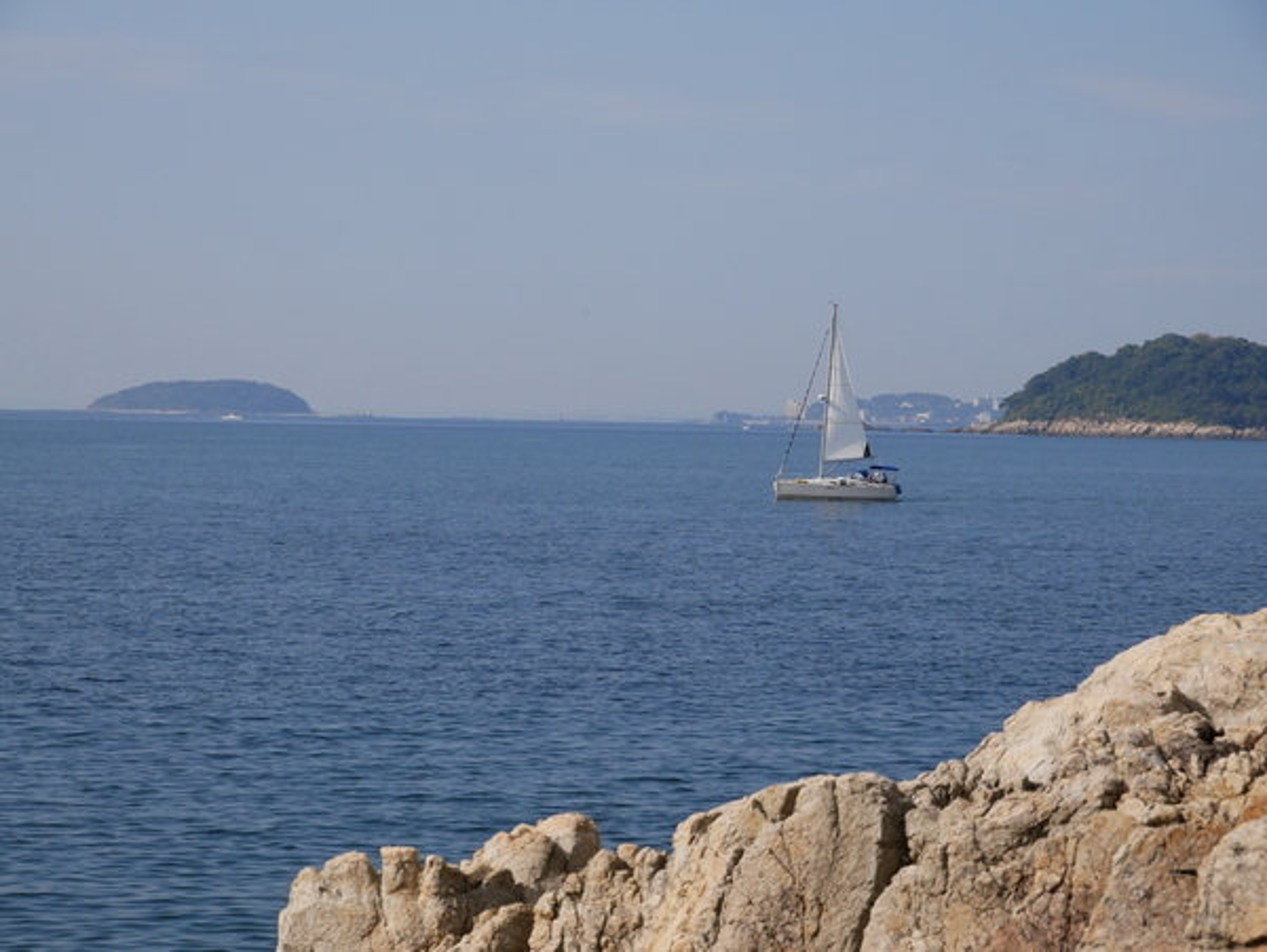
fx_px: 4396
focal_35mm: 120
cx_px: 634
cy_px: 476
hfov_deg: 16.4
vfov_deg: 12.4
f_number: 9
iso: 200
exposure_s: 1/640
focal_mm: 60
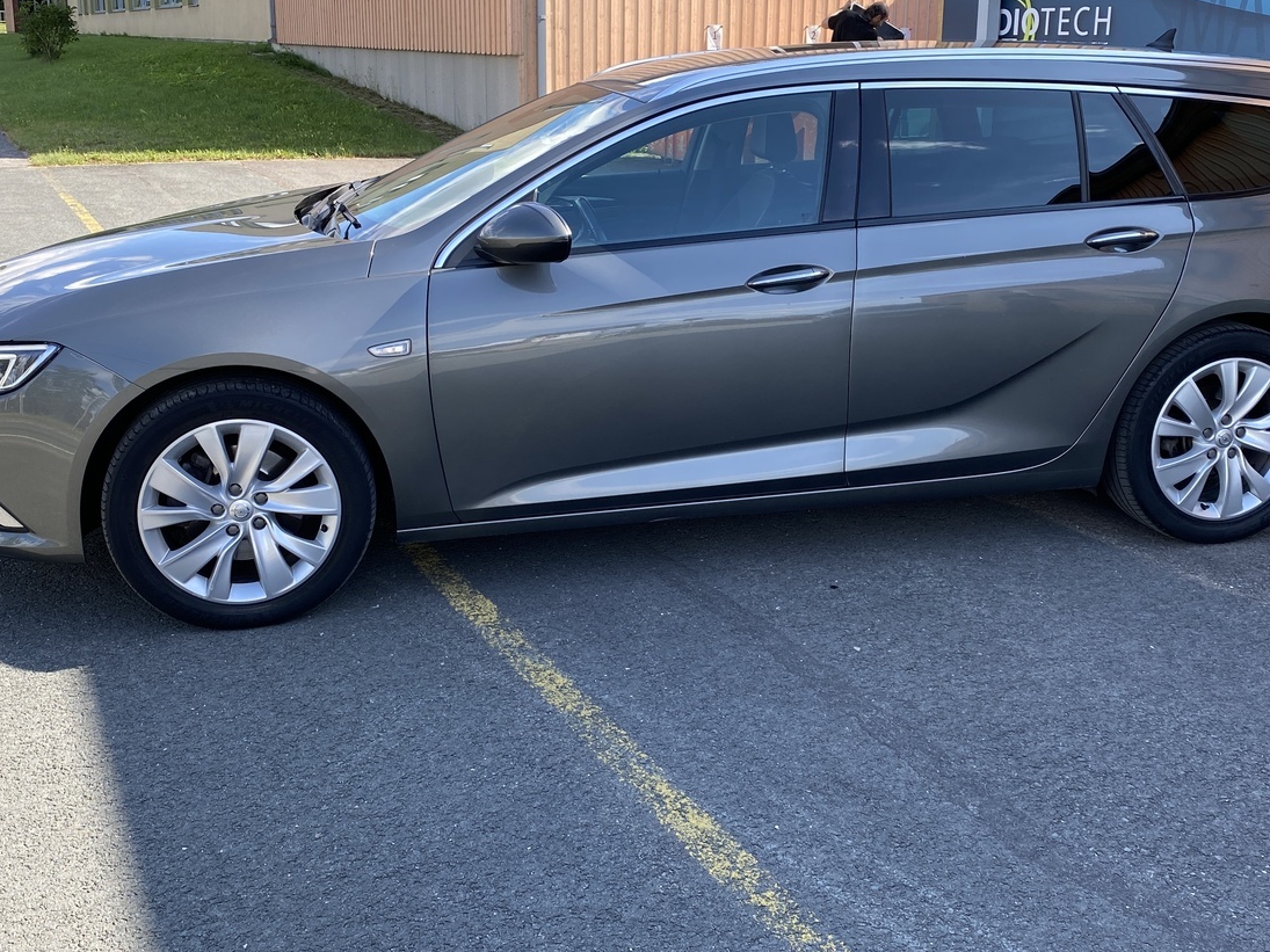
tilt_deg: -13.6
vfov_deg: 37.6
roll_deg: -0.7
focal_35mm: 38
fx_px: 1394
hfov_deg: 49.0
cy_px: 388
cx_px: 644
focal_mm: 4.25
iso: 32
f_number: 1.8
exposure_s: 1/630
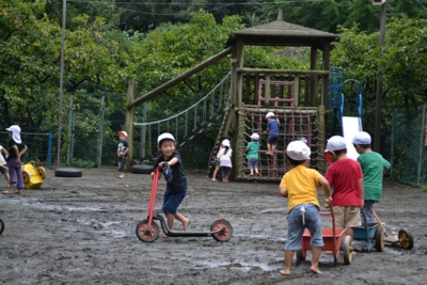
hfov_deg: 24.6
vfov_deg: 16.6
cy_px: 142
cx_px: 214
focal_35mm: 82
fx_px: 979
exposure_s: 1/500
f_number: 5.6
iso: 800
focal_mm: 55
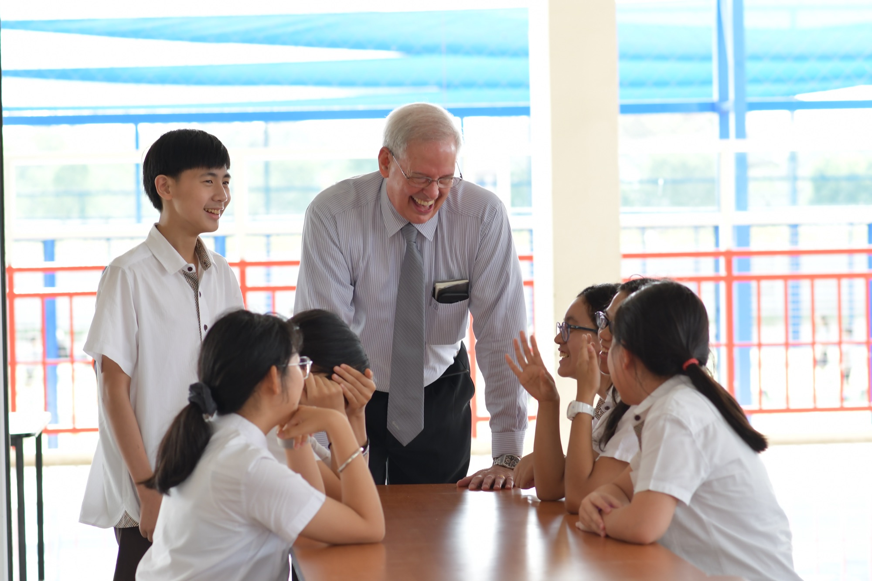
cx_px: 436
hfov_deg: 16.1
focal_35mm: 128
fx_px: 3088
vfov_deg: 10.8
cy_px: 290
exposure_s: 1/250
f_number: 4
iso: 400
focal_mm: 85
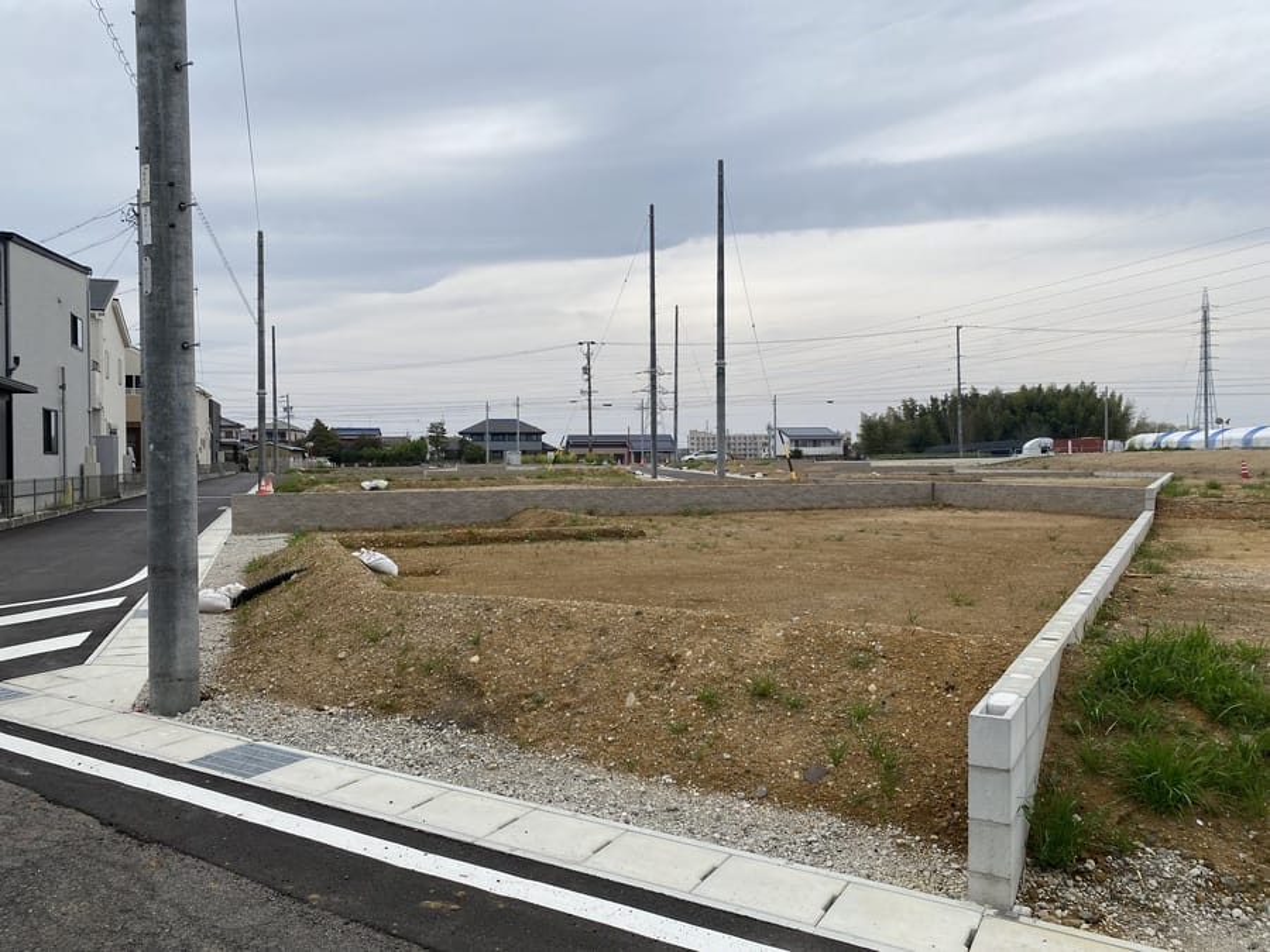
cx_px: 635
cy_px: 476
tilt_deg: -2.0
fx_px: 954
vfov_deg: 53.1
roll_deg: +1.1
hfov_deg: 67.3
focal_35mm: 26
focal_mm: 4.25
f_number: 1.8
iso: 32
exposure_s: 1/557
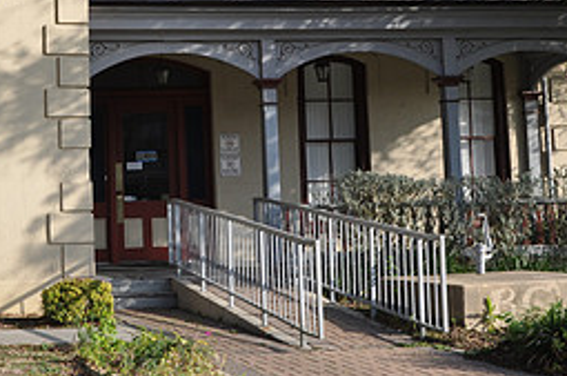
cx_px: 100
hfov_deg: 26.5
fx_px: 1179
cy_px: 79
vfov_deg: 18.0
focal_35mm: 75
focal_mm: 22
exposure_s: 1/160
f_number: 6.3
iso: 200
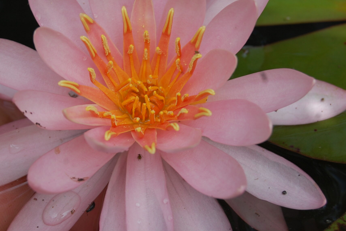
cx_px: 155
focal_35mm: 124
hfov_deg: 16.5
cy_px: 105
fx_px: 1189
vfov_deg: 11.1
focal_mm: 55
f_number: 8
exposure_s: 1/250
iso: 200
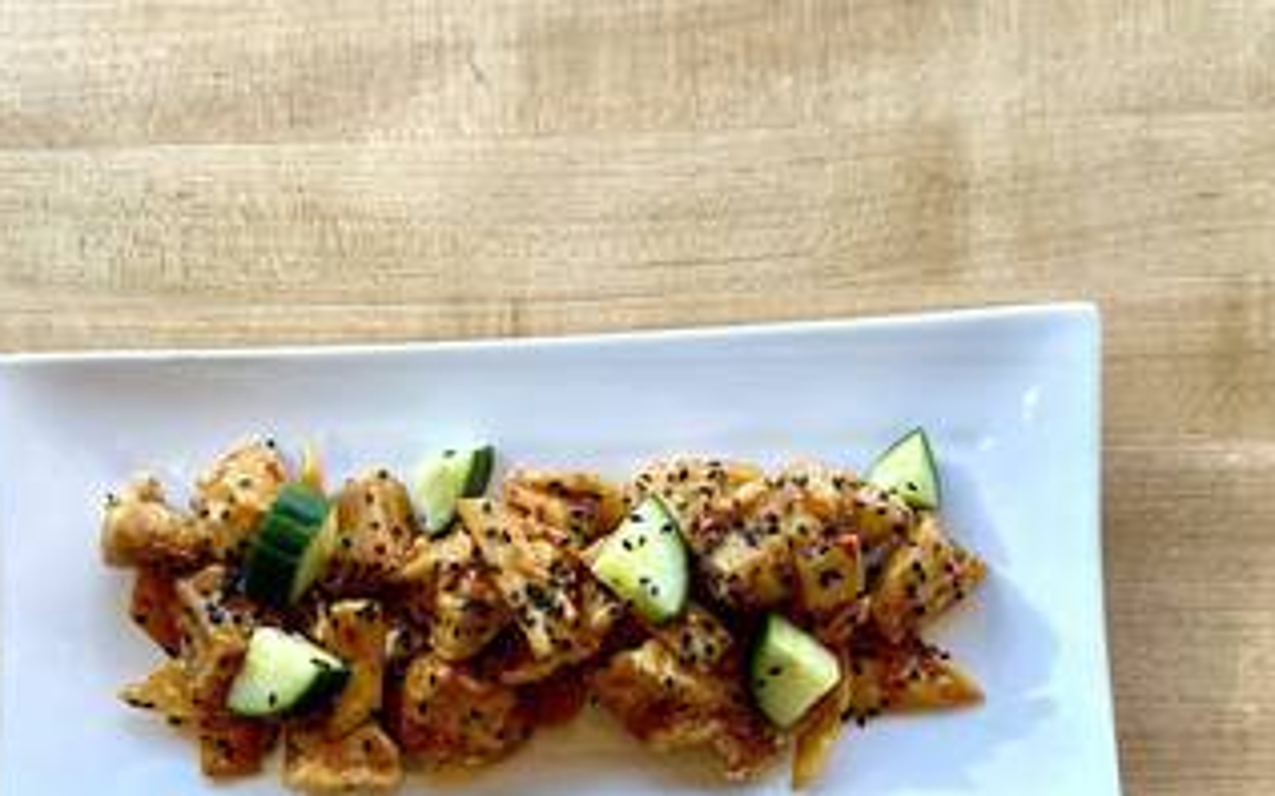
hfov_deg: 42.6
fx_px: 1633
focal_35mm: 47
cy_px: 595
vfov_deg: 27.1
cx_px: 555
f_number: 1.78
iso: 80
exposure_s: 1/120
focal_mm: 6.86
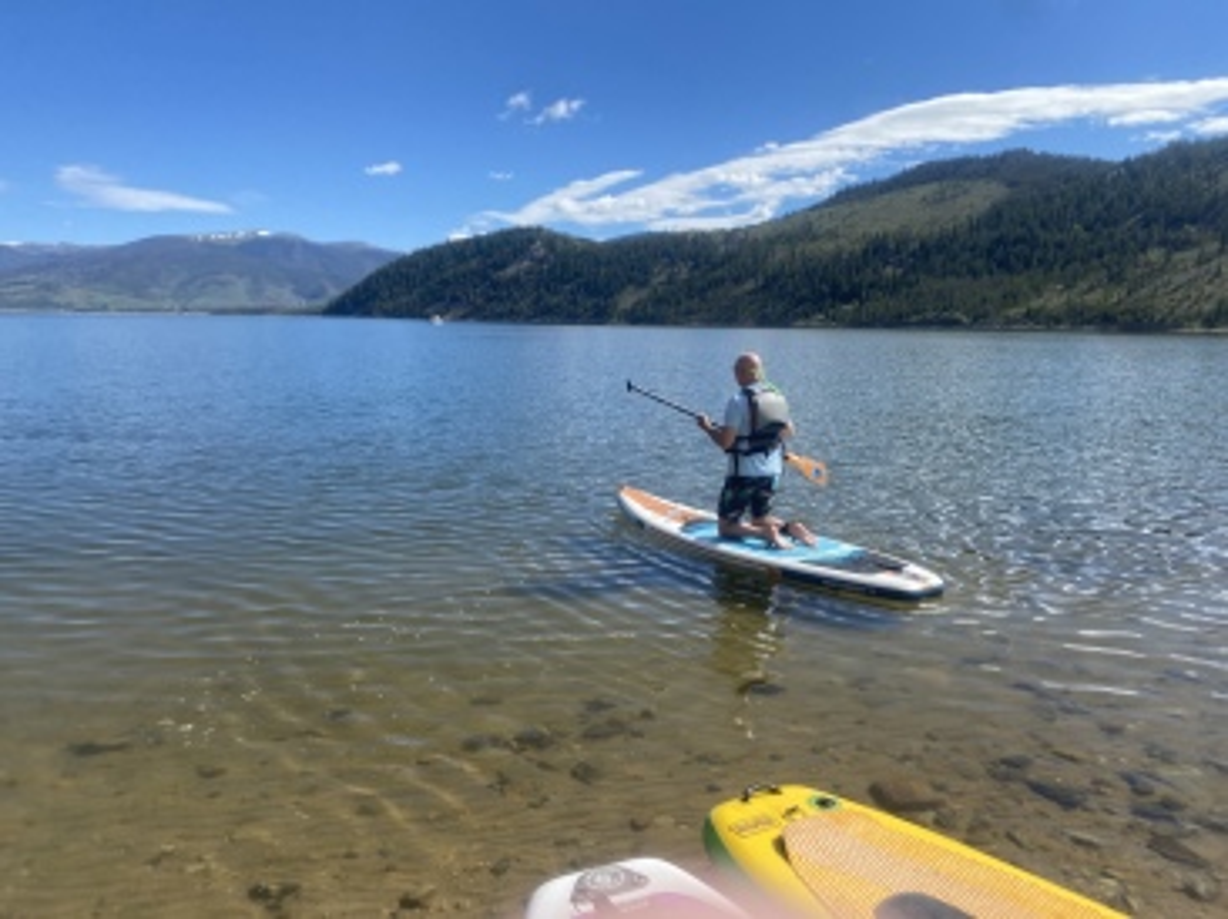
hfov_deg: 67.3
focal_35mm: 26
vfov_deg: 53.0
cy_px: 460
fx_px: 922
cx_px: 614
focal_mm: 4.25
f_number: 1.8
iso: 32
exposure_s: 1/2358
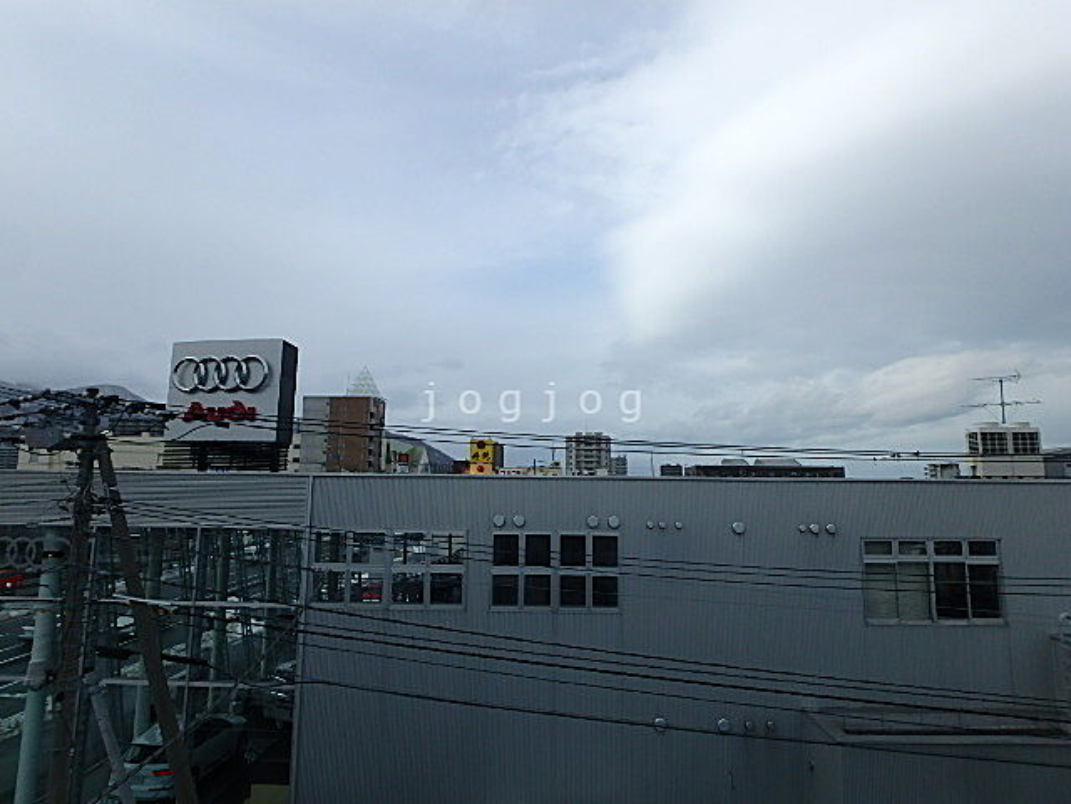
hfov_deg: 79.0
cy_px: 402
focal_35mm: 21
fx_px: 650
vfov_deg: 63.4
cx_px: 536
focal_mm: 3.7
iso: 125
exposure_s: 1/320
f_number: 6
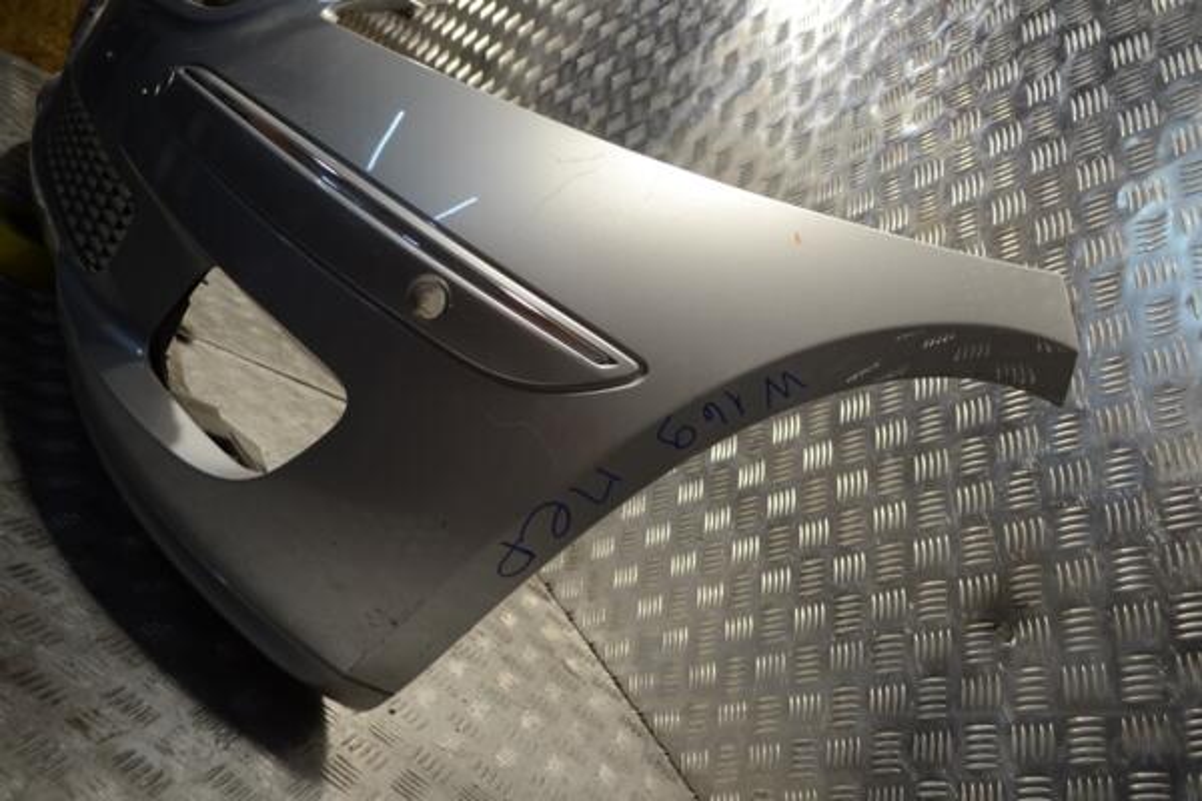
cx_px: 601
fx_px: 1102
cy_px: 400
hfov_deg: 57.2
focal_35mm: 33
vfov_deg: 40.0
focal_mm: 22
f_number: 4
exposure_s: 1/60
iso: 100
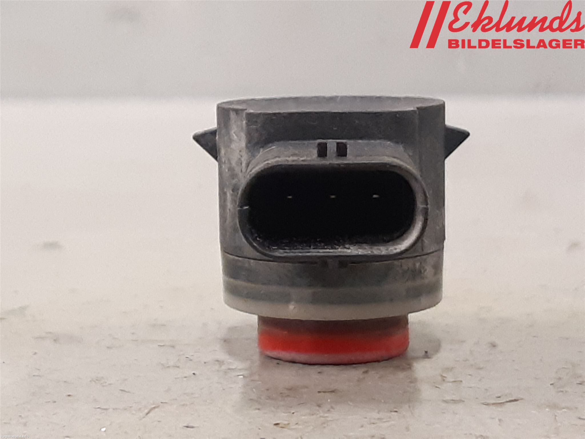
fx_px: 439
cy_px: 220
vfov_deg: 53.1
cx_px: 292
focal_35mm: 26
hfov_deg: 67.3
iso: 250
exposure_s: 1/50
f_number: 1.7
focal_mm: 3.93
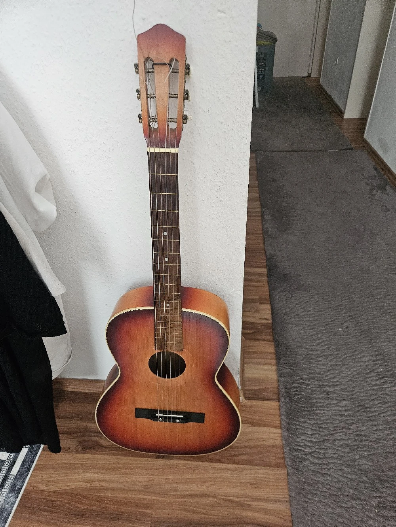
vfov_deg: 73.9
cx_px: 198
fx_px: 351
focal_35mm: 23
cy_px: 264
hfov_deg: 58.9
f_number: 1.8
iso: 640
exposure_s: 1/101
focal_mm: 5.4
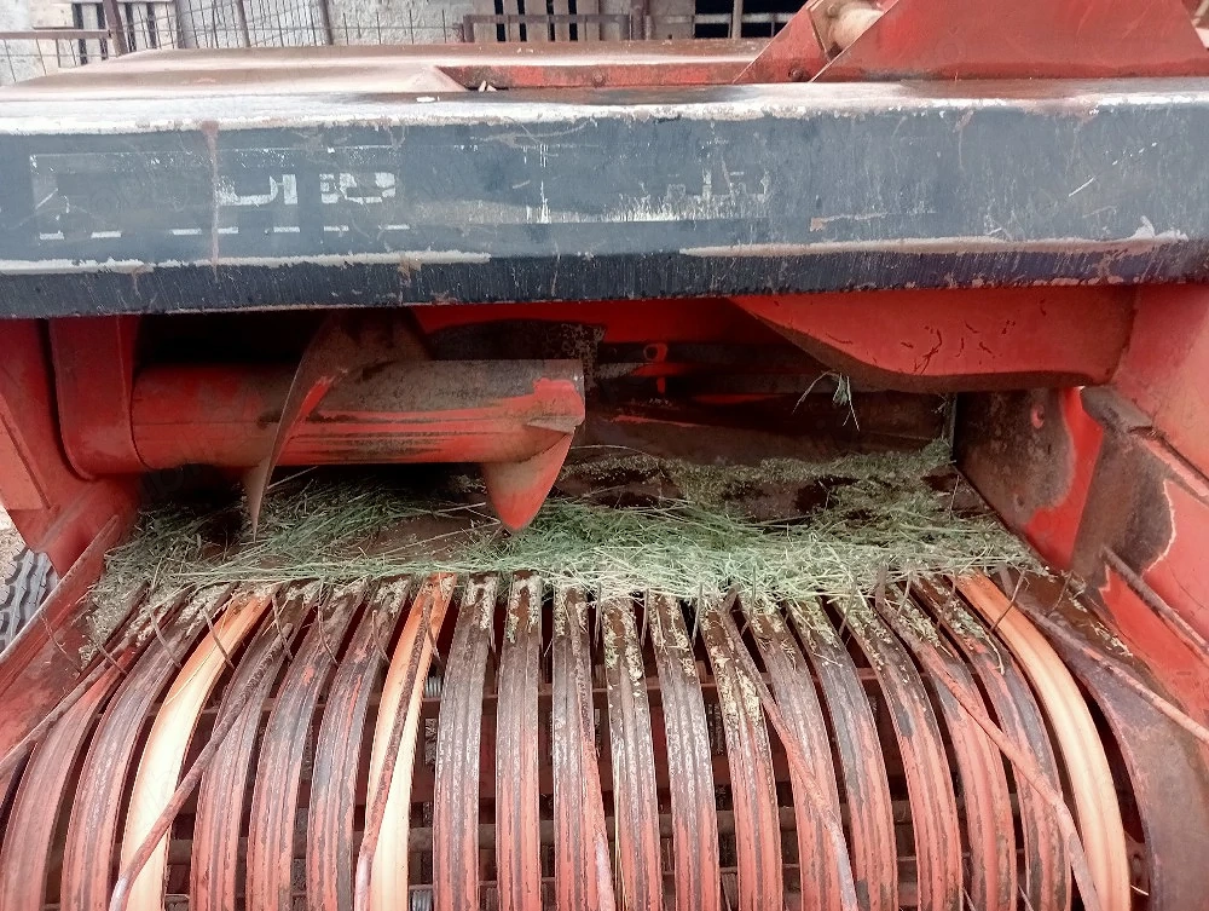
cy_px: 456
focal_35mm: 28
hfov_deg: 63.4
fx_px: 979
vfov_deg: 49.9
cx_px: 604
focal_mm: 4.04
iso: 614
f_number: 1.8
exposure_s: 1/33.3
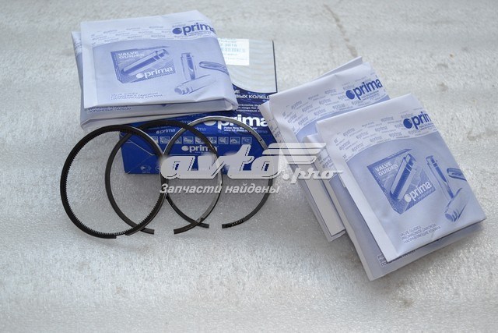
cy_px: 166
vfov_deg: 26.5
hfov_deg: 38.9
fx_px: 706
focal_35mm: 51
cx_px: 249
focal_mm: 34
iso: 360
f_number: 5
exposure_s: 1/60
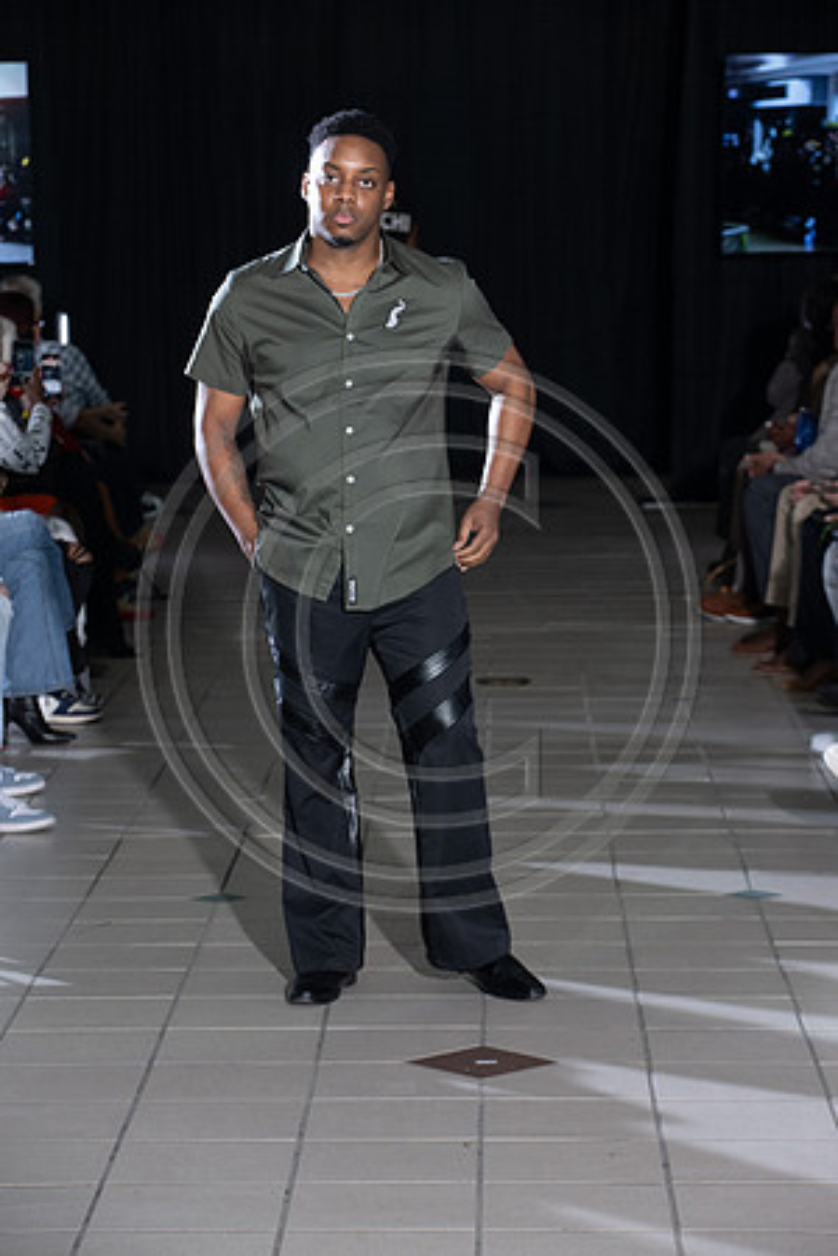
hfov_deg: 11.8
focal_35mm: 116
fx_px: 4050
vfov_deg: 17.6
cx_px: 419
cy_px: 628
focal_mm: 116
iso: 1250
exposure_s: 1/160
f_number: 6.3
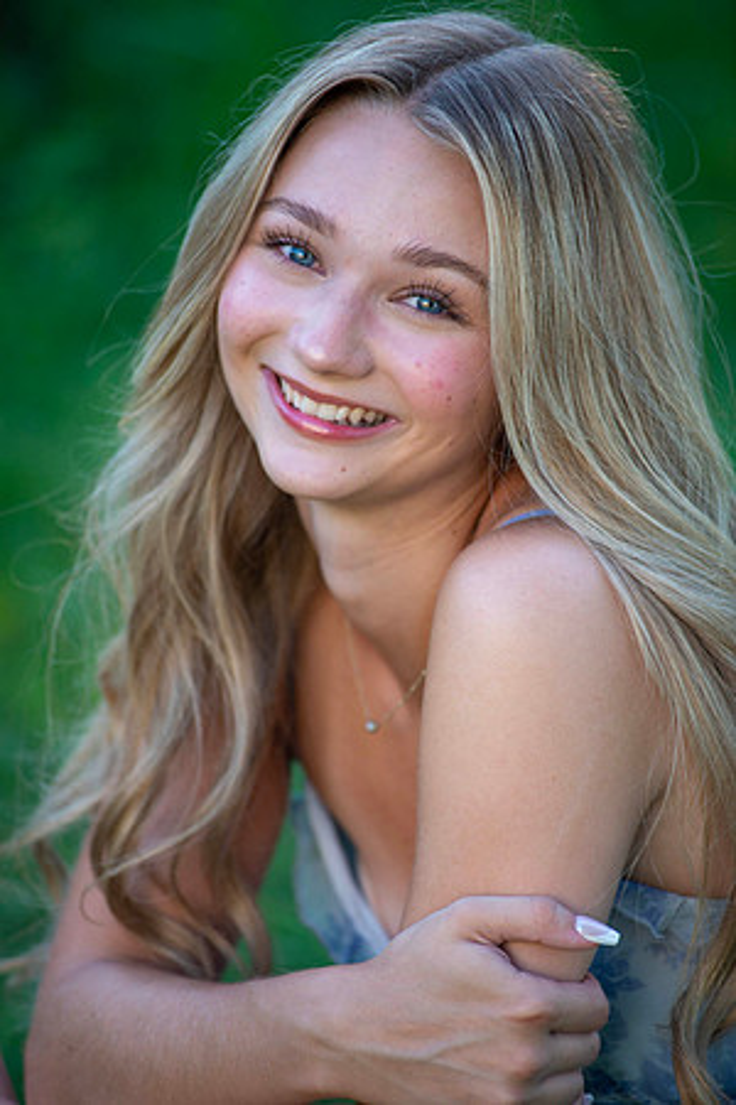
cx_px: 368
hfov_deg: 6.9
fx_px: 6133
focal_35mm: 200
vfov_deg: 10.3
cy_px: 552
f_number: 4
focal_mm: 200
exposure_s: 1/200
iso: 160
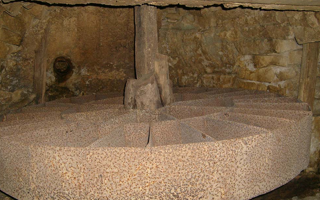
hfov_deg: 51.5
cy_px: 108
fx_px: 331
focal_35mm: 38
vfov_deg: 33.6
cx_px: 156
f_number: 2.8
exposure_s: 1/45
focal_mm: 5.8
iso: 100
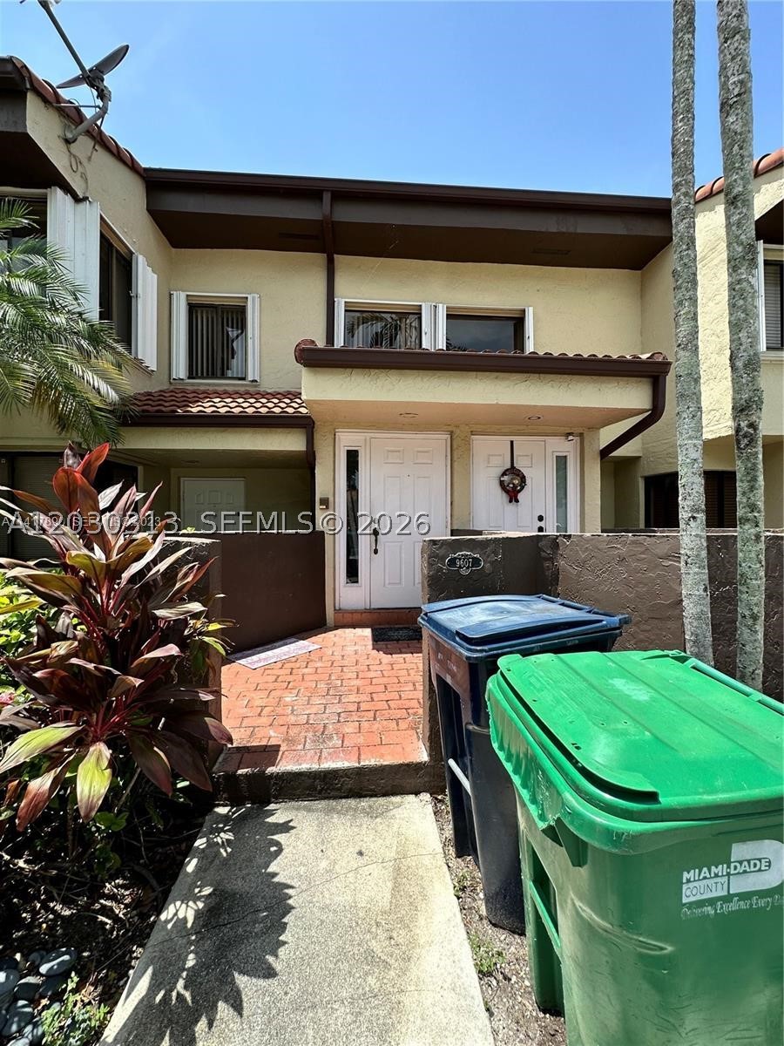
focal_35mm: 14
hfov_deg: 85.7
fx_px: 423
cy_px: 523
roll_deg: -0.1
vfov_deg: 102.1
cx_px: 392
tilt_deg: +1.1
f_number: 2.2
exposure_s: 1/1014
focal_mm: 2.22
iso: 40
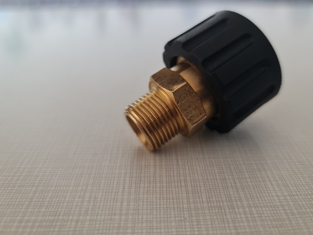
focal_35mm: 31
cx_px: 168
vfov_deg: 45.3
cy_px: 97
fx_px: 280
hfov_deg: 58.3
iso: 160
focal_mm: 7
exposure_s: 1/50
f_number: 1.8
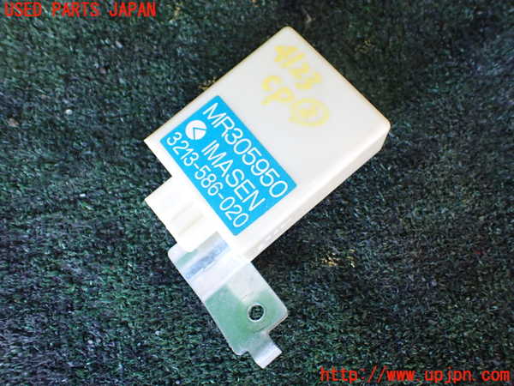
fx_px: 445
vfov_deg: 46.8
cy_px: 193
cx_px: 257
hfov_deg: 60.0
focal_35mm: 30
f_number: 2.3
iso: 800
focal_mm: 5.4
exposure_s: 1/125
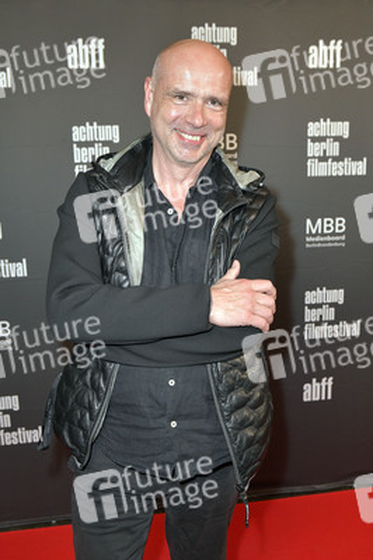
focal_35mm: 32
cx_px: 186
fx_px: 498
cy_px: 280
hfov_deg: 41.0
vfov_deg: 58.8
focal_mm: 32
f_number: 5
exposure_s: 1/250
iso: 2000
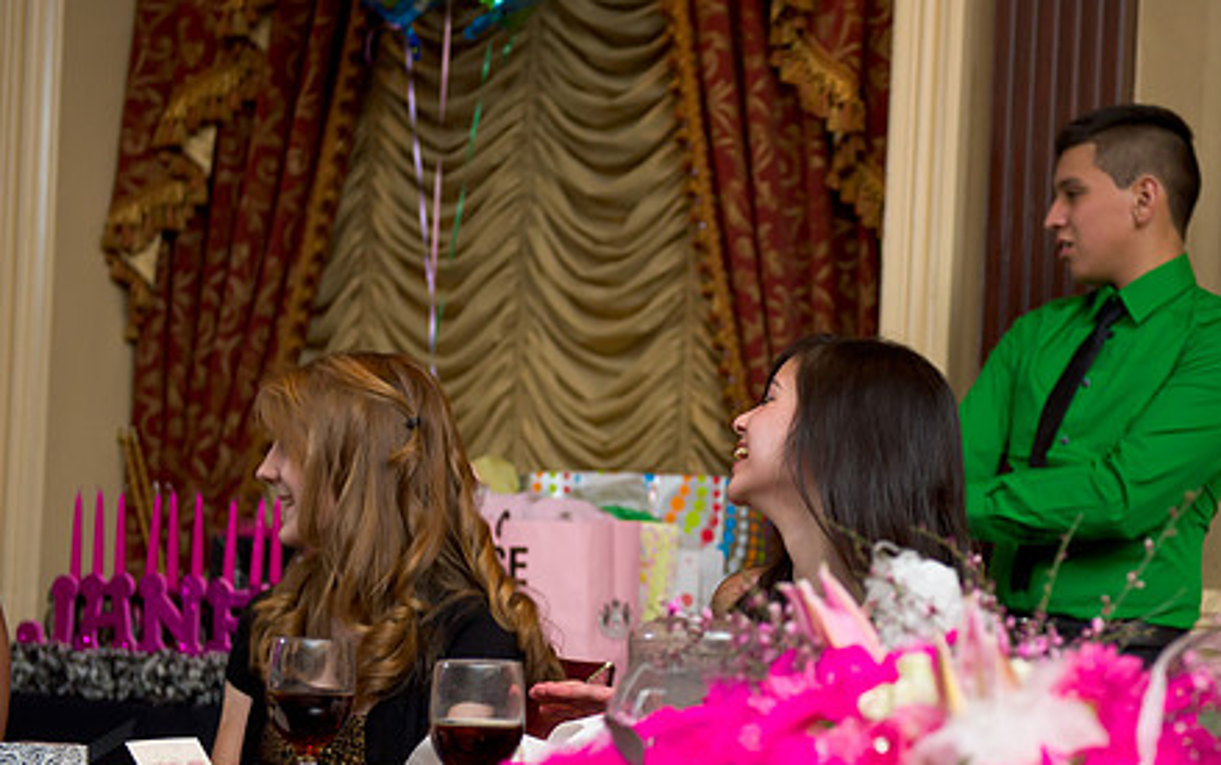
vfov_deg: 16.7
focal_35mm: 78
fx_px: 2597
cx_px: 801
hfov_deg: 26.3
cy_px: 442
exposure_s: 1/125
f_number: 3.2
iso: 1600
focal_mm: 58
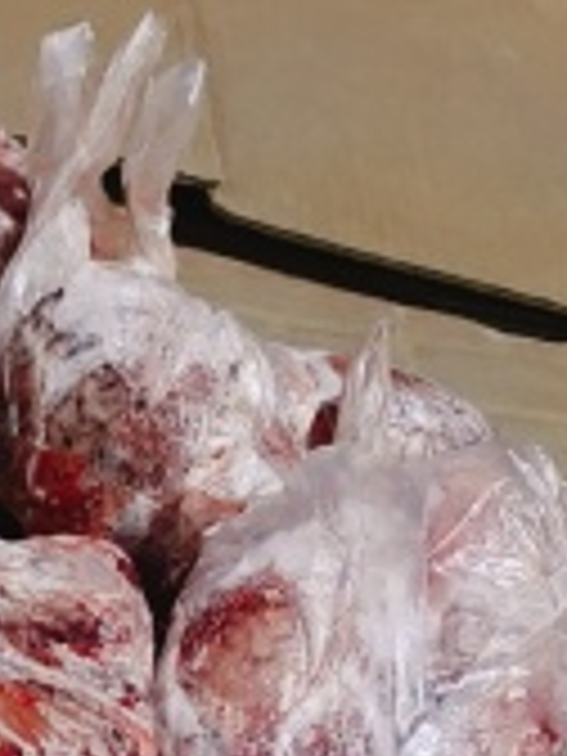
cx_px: -711
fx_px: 3189
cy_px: 2324
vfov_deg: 9.9
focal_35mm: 146
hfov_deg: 9.3
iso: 800
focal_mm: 6.06
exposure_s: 1/93.3
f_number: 1.6
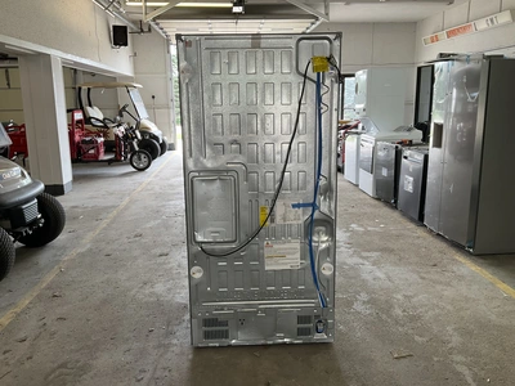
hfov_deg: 61.7
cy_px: 193
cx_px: 258
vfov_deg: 48.2
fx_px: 431
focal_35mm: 29
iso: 40
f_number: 1.8
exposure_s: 1/60
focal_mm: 3
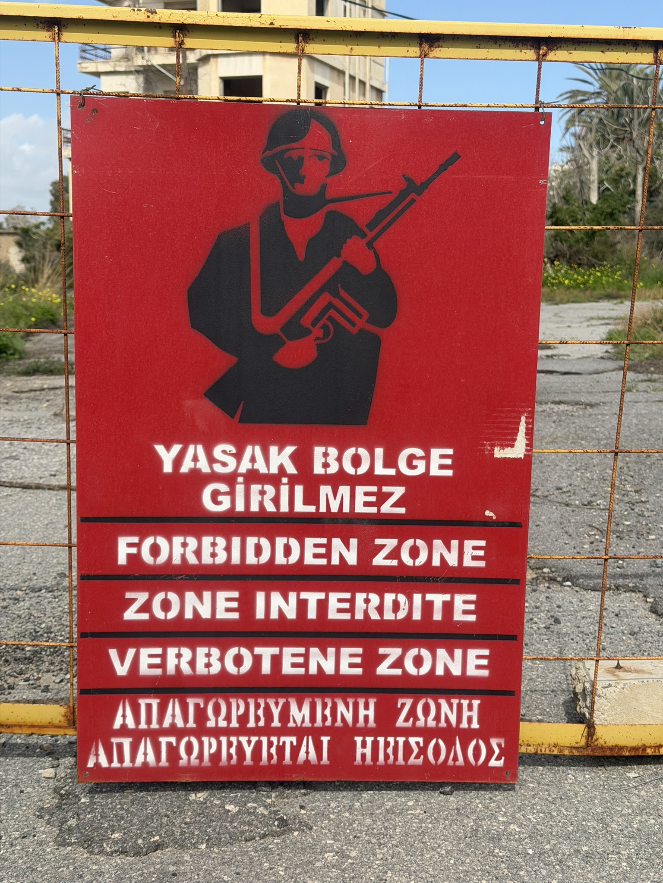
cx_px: 332
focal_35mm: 48
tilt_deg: -8.9
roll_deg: -0.8
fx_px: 1226
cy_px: 442
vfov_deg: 39.7
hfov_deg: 30.3
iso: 64
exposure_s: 1/3096
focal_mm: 6.76
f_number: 1.78
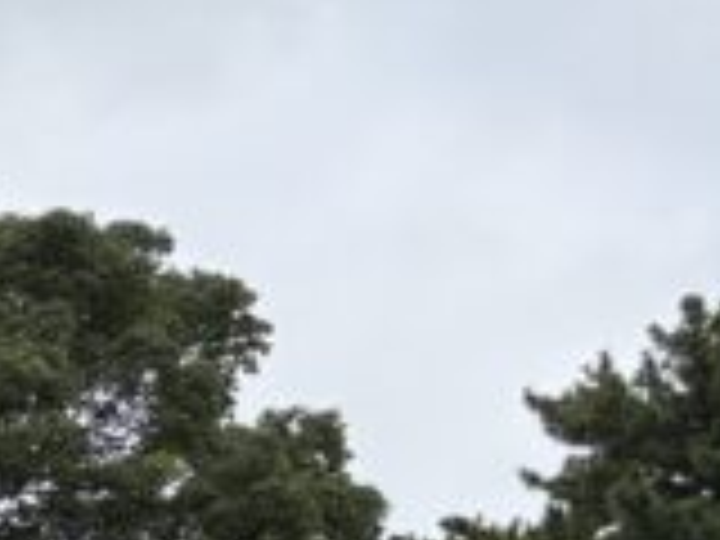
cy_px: 1287
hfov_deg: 9.7
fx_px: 3453
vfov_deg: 8.2
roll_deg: +1.3
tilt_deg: +5.0
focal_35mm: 166
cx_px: -1310
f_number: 1.6
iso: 50
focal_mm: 5.96
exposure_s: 1/2865
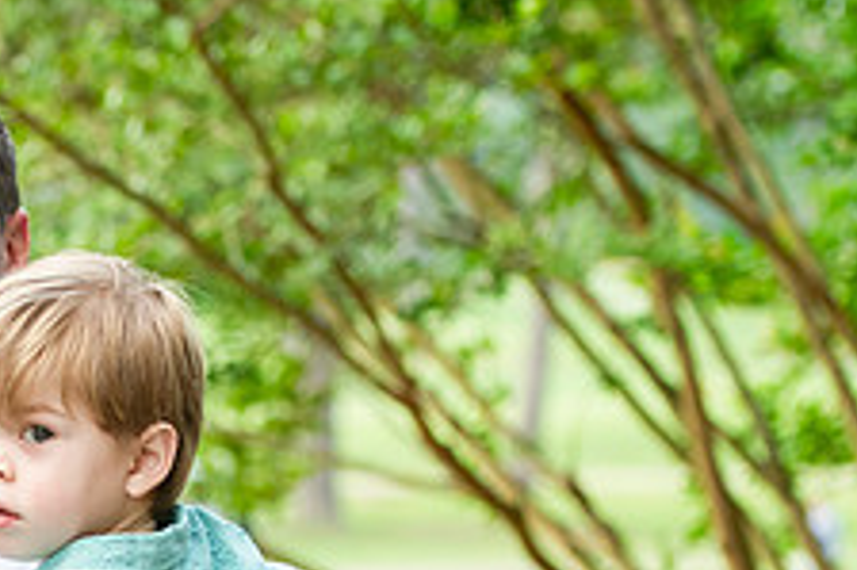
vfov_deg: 5.0
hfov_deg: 7.5
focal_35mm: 271
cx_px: -188
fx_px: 6446
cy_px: 646
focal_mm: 78
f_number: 3.5
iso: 250
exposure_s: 1/400
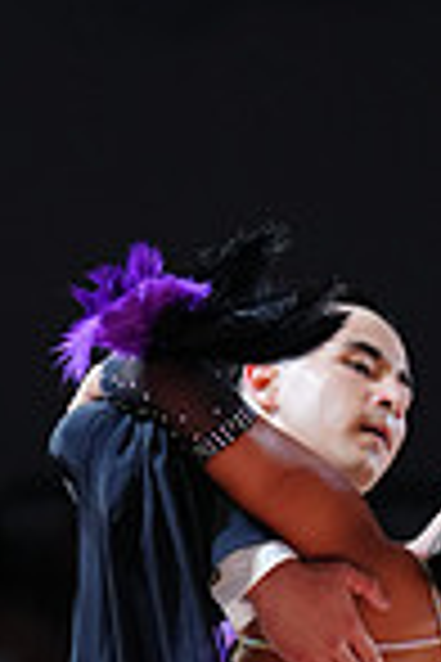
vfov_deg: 2.6
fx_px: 14497
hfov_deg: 1.7
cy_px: 932
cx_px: 146
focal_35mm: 789
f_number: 2.8
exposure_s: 1/500
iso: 1000
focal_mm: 200
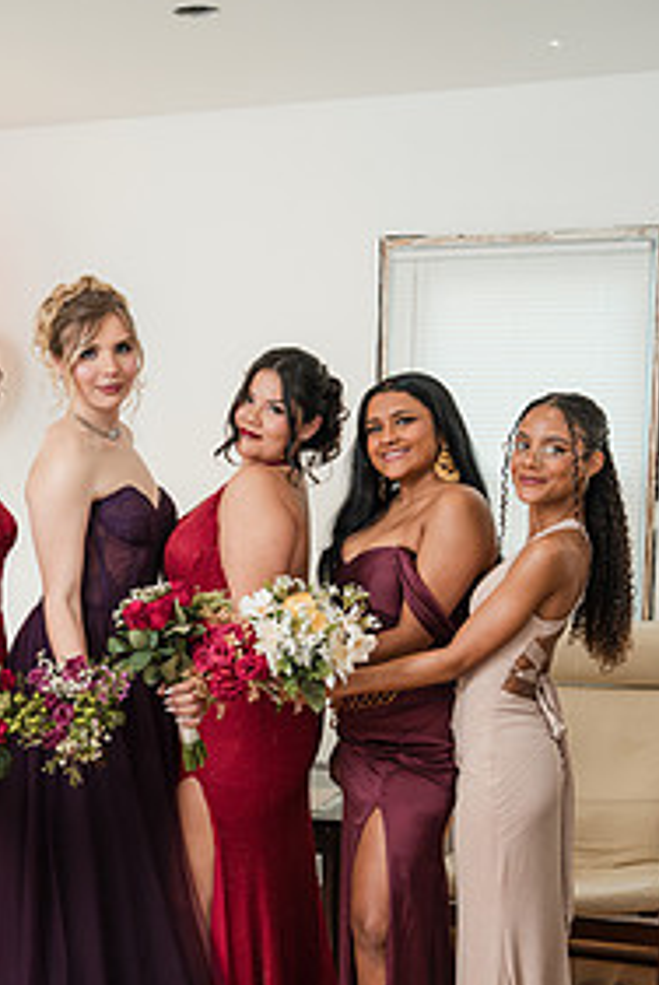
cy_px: 680
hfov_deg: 24.0
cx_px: 158
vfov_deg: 35.2
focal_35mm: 56
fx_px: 1534
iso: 1250
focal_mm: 35
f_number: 4
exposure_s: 1/250
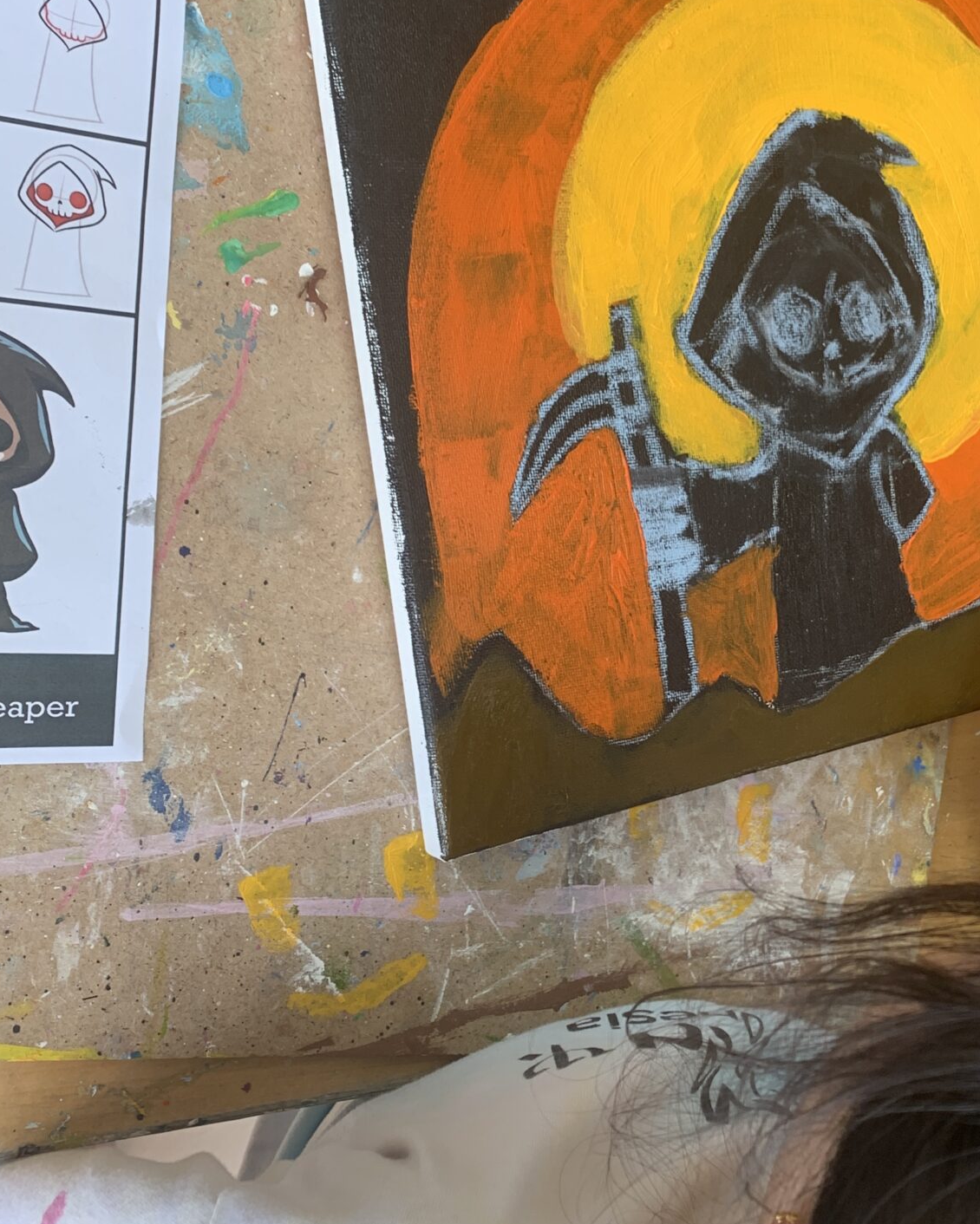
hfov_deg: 31.6
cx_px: 828
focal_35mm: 46
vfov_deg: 40.3
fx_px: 1667
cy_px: 544
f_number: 1.8
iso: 50
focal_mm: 4.25
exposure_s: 1/100
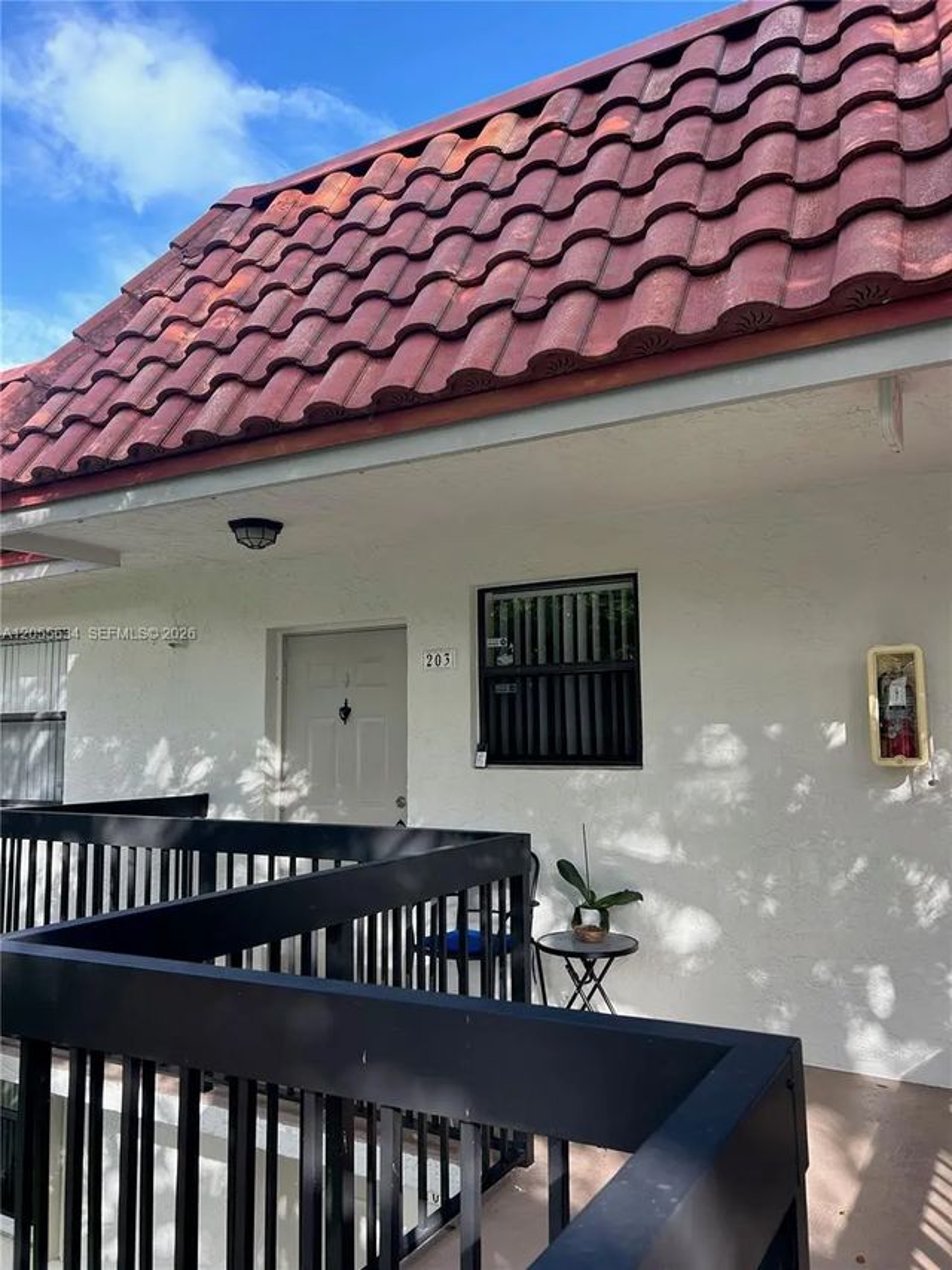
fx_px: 953
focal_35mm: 26
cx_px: 476
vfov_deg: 67.3
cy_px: 635
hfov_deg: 53.1
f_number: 1.5
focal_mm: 5.7
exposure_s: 1/358
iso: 50
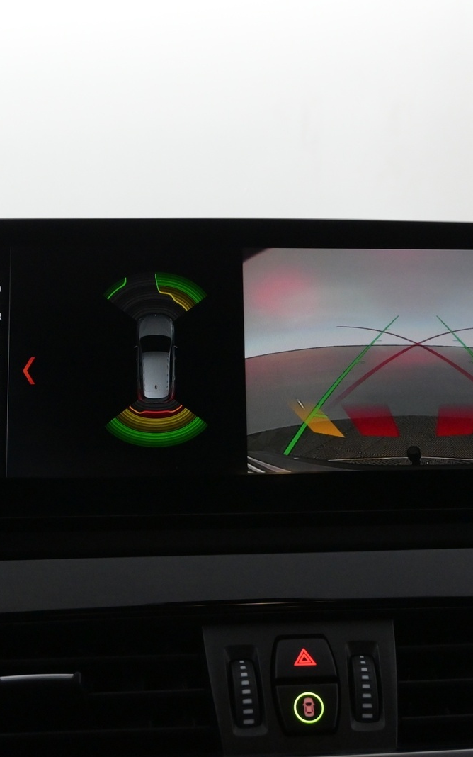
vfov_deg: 39.6
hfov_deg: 25.3
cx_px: 270
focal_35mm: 51
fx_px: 1051
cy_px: 378
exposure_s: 1/100
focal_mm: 22
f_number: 5
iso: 2500
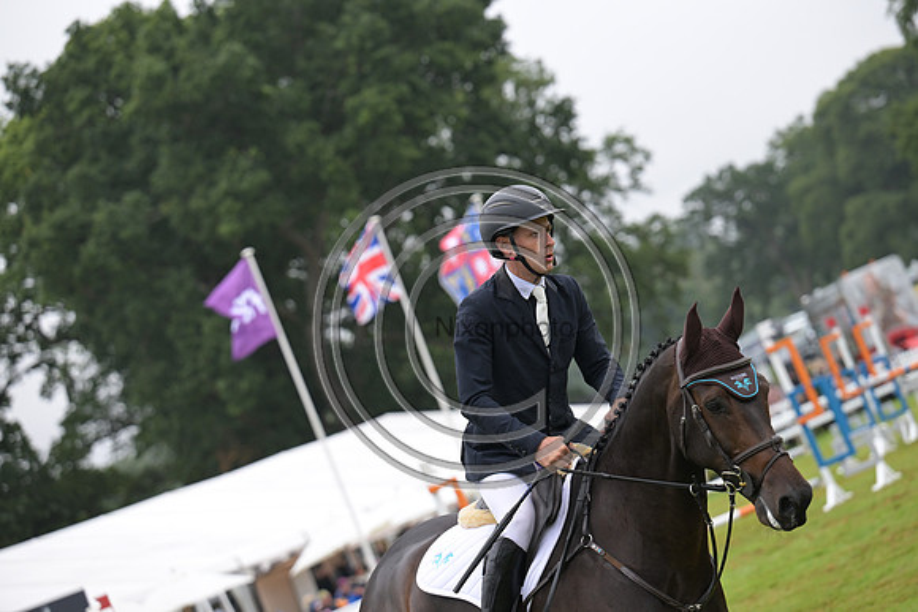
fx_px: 3316
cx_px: 459
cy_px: 306
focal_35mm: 130
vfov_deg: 10.6
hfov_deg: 15.8
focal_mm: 130
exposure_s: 1/1250
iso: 1000
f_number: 4
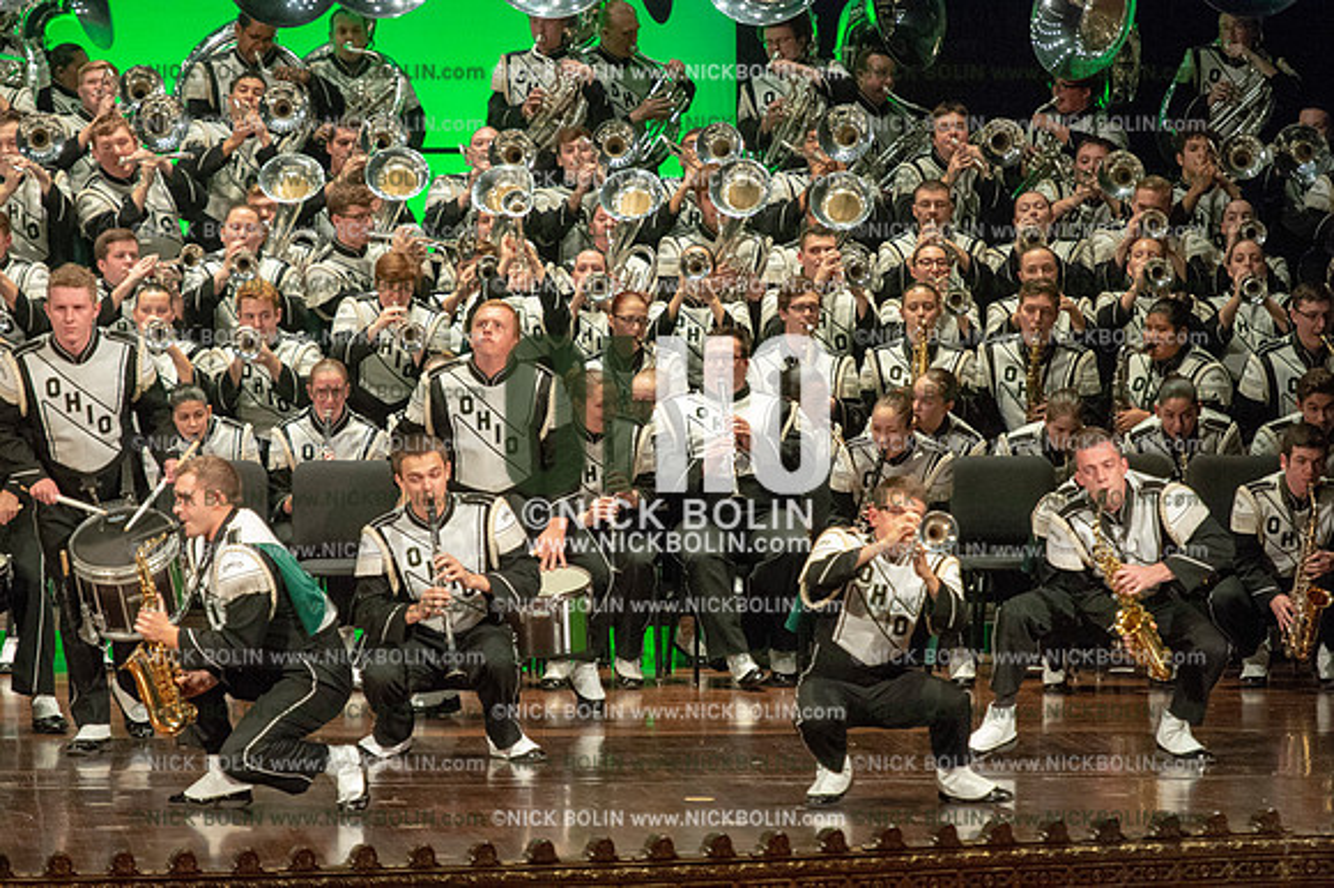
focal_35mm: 230
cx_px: 667
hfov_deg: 9.0
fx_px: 8518
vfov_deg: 6.0
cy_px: 444
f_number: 5.6
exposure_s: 1/320
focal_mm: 230
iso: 8000
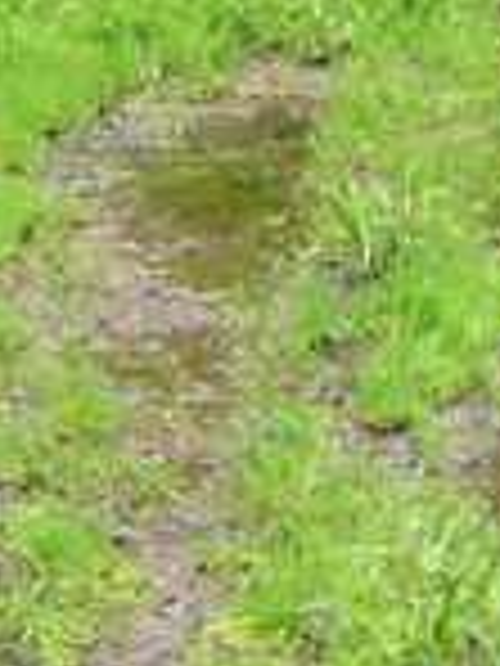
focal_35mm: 164
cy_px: -477
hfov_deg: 8.9
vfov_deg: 11.3
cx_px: 640
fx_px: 3158
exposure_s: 1/127
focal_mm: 8
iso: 100
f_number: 2.8
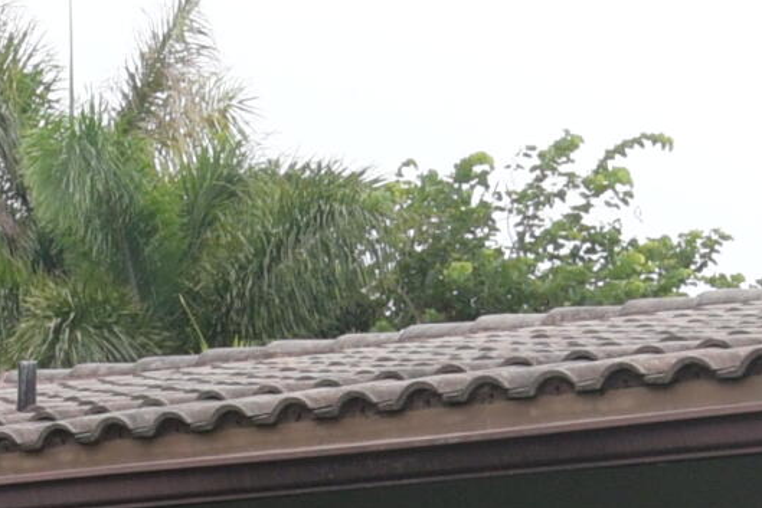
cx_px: 611
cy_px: 1043
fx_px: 4319
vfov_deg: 6.5
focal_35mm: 204
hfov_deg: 10.1
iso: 500
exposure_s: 1/320
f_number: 8
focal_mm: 18
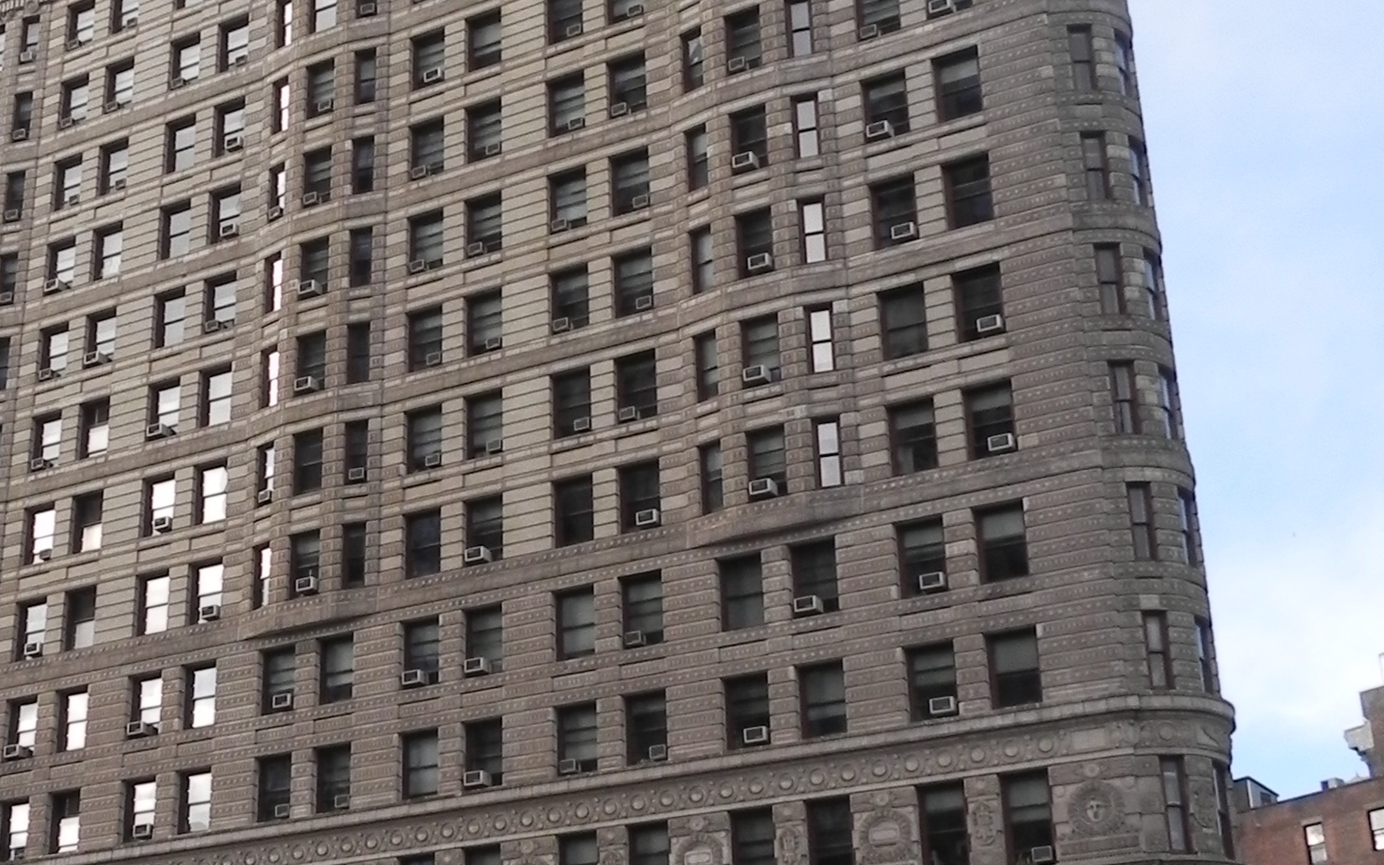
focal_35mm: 61
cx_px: 335
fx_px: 2301
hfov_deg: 32.8
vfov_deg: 21.3
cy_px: 522
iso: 160
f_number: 5.6
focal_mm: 4.6
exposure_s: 1/244
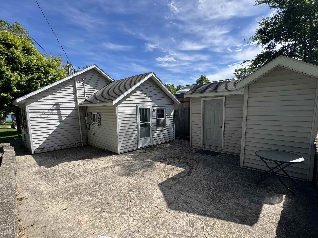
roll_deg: -0.1
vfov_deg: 78.0
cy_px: 127
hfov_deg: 94.3
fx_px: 147
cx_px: 171
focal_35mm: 16
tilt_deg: -7.8
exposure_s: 1/1143
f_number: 2.2
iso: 40
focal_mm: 2.22
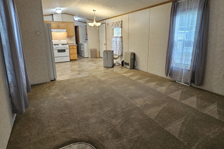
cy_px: 64
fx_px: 118
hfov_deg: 86.9
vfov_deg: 64.3
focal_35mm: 19
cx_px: 114
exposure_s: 1/60
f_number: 2.2
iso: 400
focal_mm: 2.2
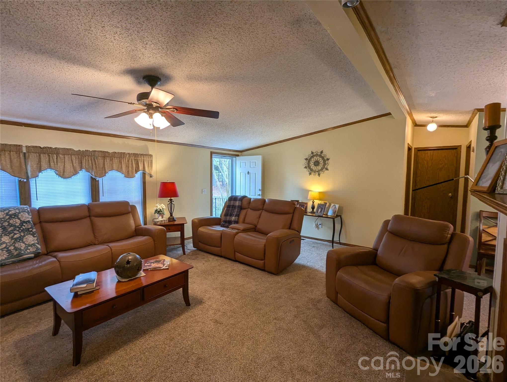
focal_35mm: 16
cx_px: 254
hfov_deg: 94.4
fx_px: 235
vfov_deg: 78.2
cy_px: 191
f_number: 2.2
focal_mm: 2.35
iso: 60
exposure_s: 1/60
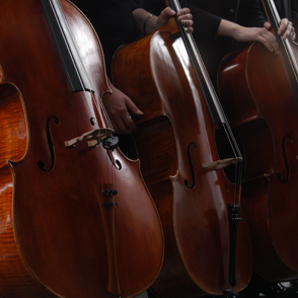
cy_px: 150
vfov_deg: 19.8
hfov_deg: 19.8
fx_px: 854
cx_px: 189
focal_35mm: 88
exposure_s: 1/100
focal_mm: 45
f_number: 14
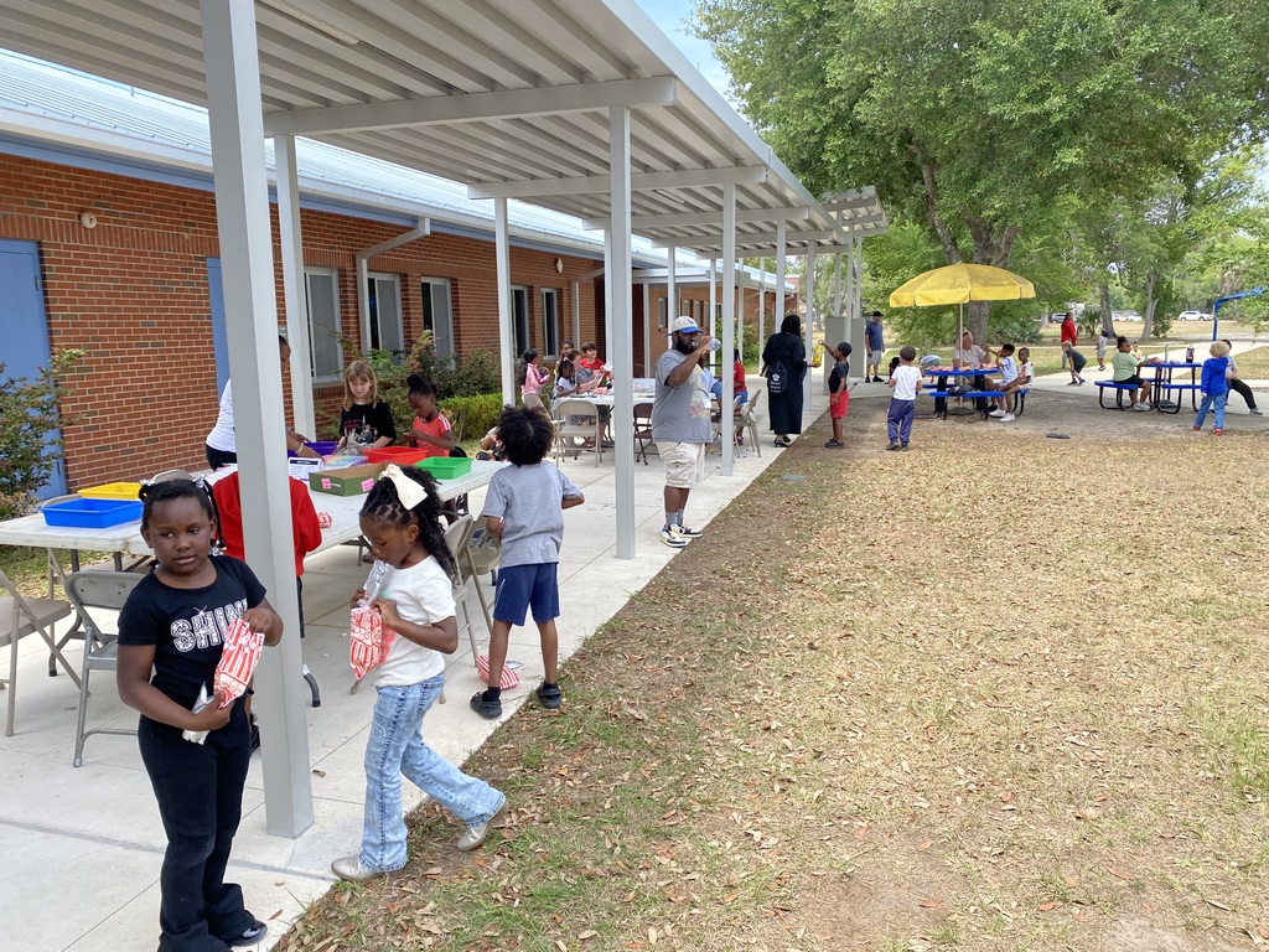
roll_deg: -2.4
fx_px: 953
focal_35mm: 26
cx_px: 634
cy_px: 476
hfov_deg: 67.3
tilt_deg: -10.0
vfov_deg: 53.1
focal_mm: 4.25
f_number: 1.8
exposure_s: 1/957
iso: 32
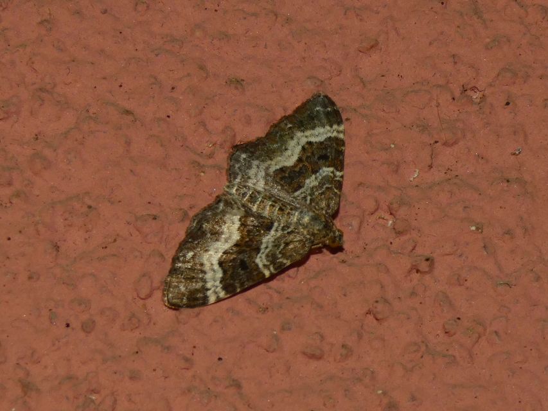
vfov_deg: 9.9
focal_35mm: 150
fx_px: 2375
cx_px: 274
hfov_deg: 13.2
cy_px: 206
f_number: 5.4
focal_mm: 26.9
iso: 80
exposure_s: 1/40
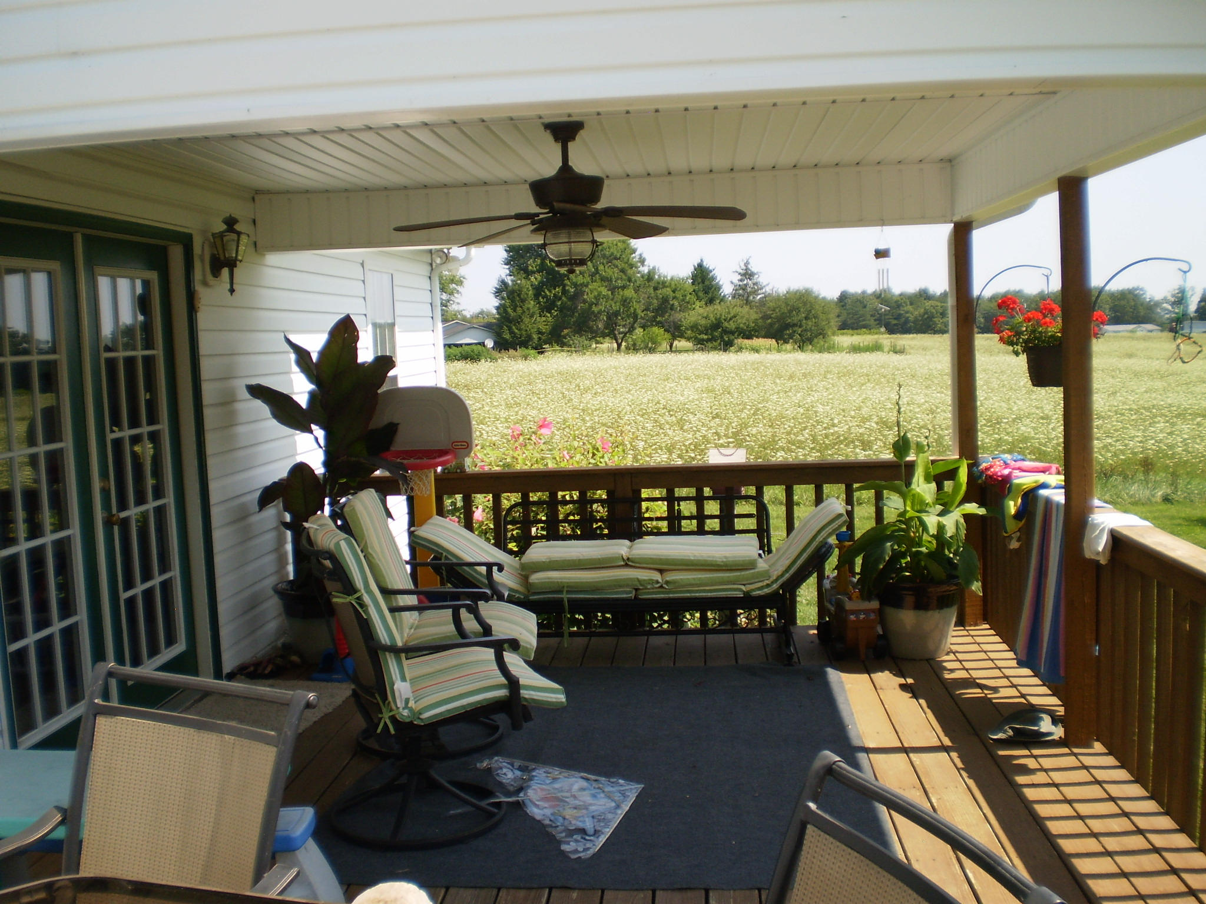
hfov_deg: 51.4
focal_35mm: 36
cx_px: 603
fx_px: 1254
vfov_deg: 39.7
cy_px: 452
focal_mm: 6.3
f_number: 3.1
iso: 64
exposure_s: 1/640
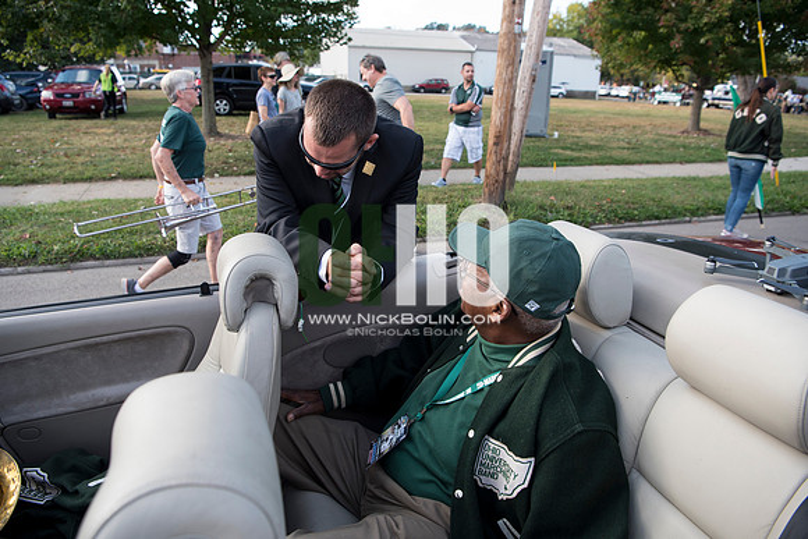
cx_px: 404
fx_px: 539
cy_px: 270
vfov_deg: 53.2
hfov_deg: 73.7
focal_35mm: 24
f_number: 4.5
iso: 250
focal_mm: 24
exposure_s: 1/320
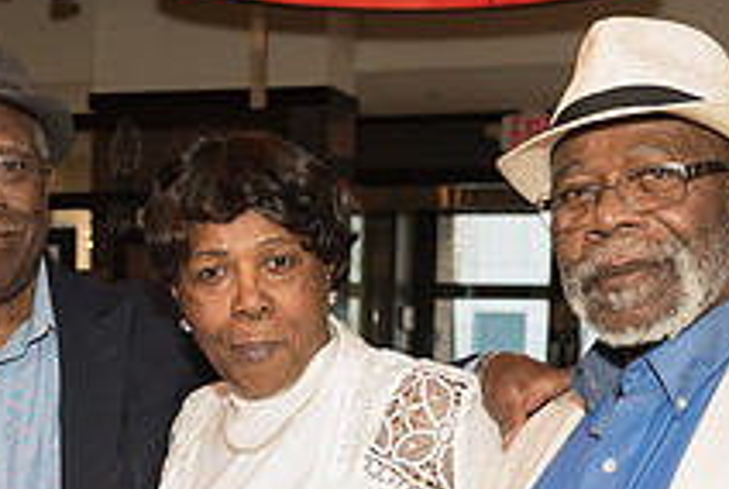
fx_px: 1926
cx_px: 128
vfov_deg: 14.1
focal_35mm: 95
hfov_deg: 21.1
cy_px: 561
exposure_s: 1/200
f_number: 4.5
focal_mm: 32
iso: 1250
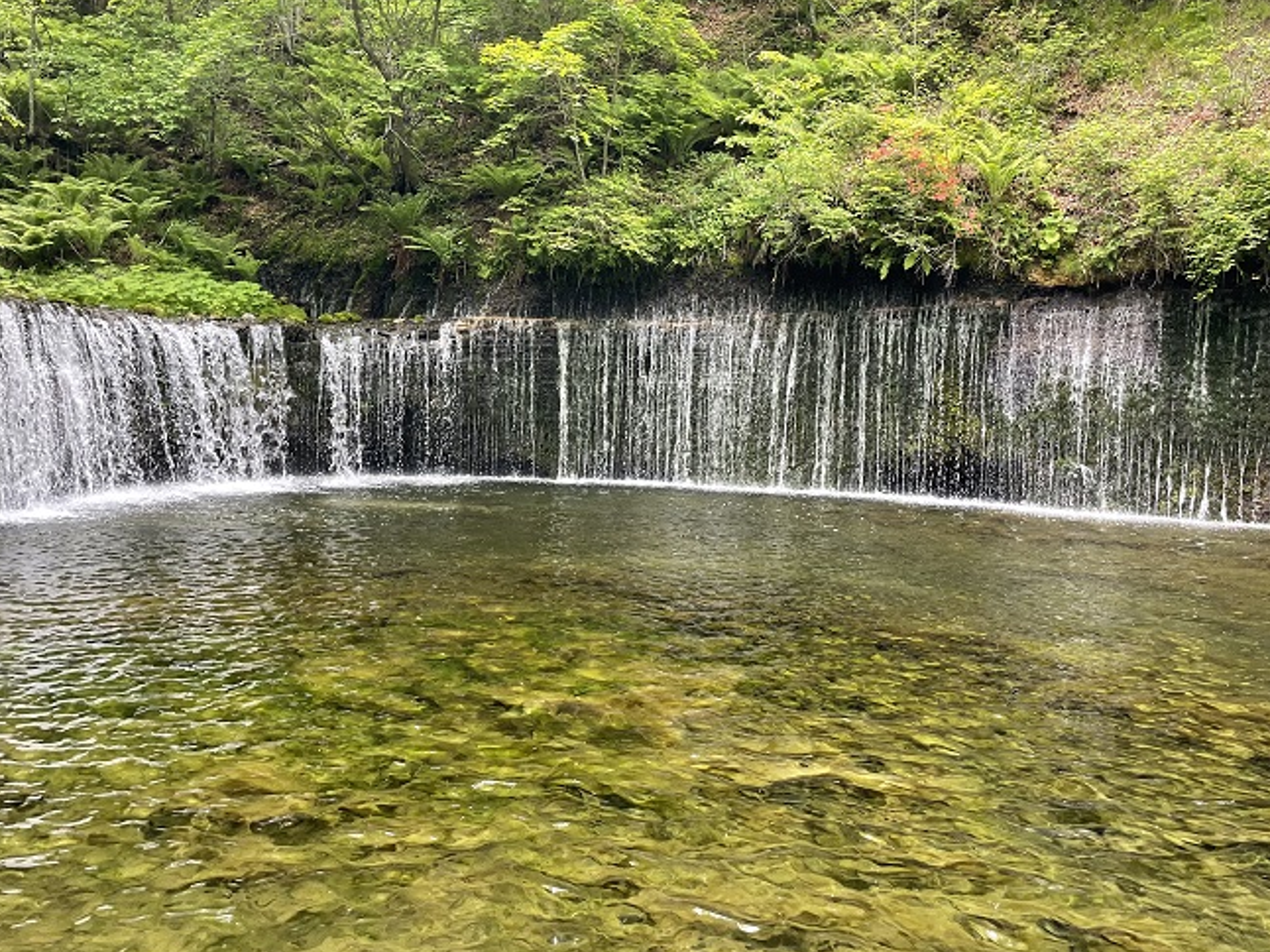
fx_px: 1064
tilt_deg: -2.5
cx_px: 666
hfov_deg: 61.6
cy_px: 466
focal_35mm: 29
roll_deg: -1.1
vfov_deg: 48.2
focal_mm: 4.2
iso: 100
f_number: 1.6
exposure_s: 1/121
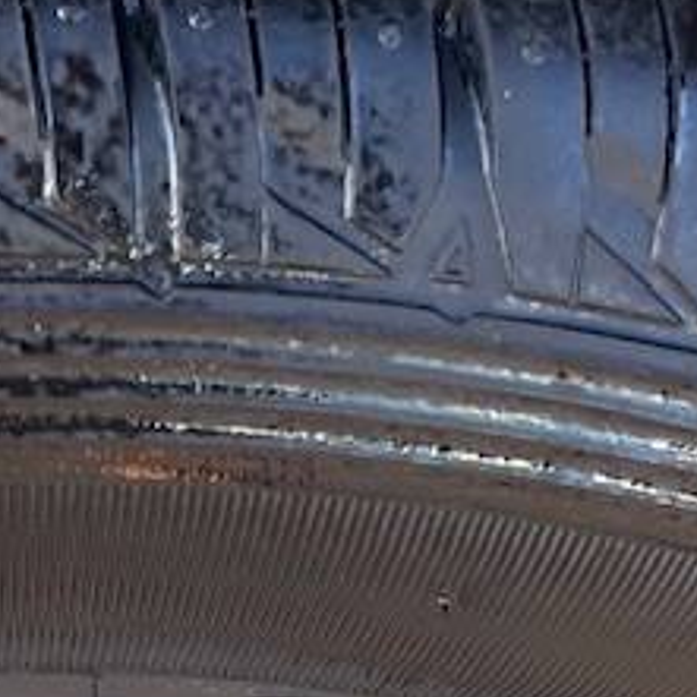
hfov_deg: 13.5
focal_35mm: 128
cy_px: 788
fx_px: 2916
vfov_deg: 13.3
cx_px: 25
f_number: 1.6
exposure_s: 1/309
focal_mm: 5.1
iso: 32
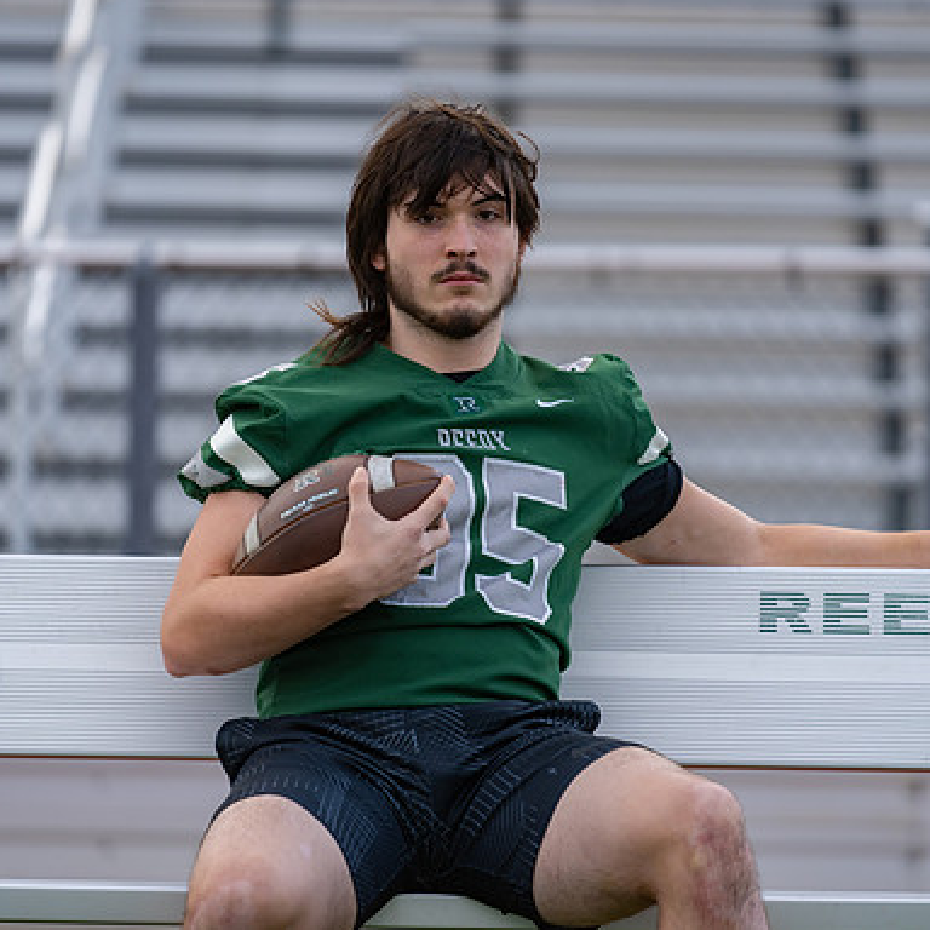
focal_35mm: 257
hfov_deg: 6.8
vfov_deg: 6.8
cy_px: 464
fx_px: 7812
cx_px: 480
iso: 125
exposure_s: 1/400
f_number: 2.8
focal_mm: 200
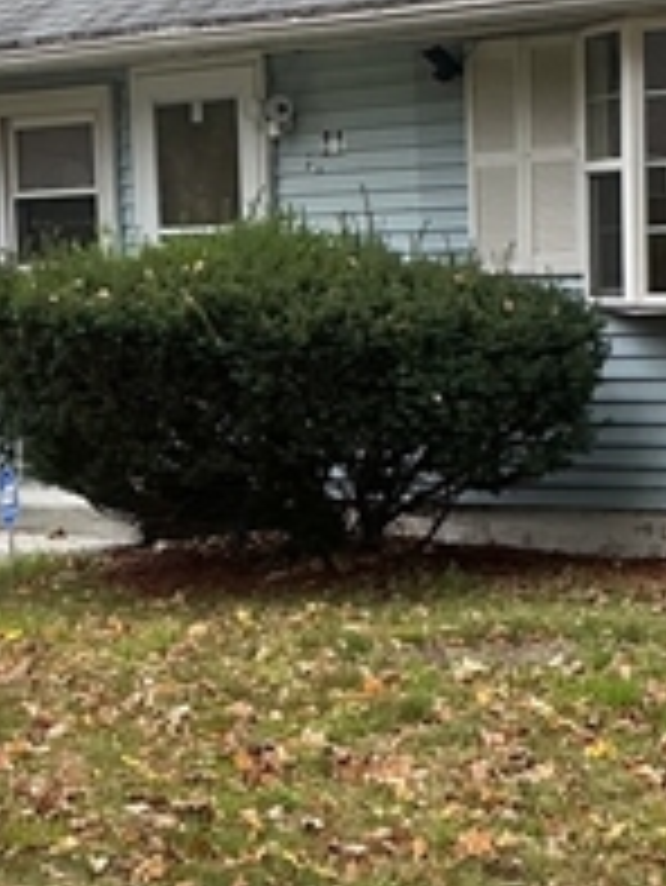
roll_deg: +2.7
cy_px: 549
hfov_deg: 13.1
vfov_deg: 17.4
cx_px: 500
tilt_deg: -6.1
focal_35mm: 113
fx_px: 2896
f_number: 1.8
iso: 25
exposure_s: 1/169
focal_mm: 3
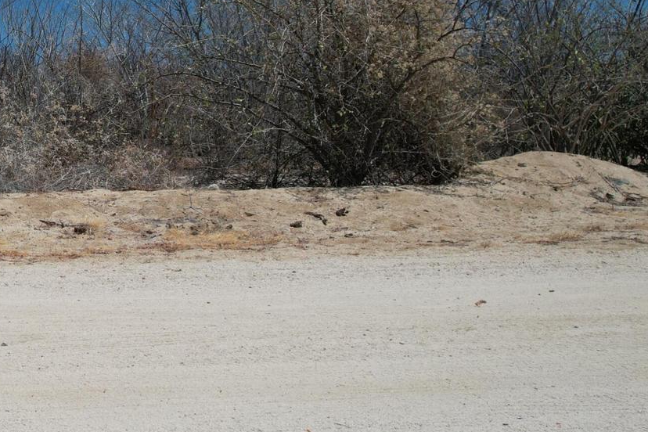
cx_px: -23
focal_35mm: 51
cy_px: 93
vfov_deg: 26.1
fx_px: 918
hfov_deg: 34.7
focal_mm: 8.38
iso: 110
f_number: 2.8
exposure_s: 1/5000
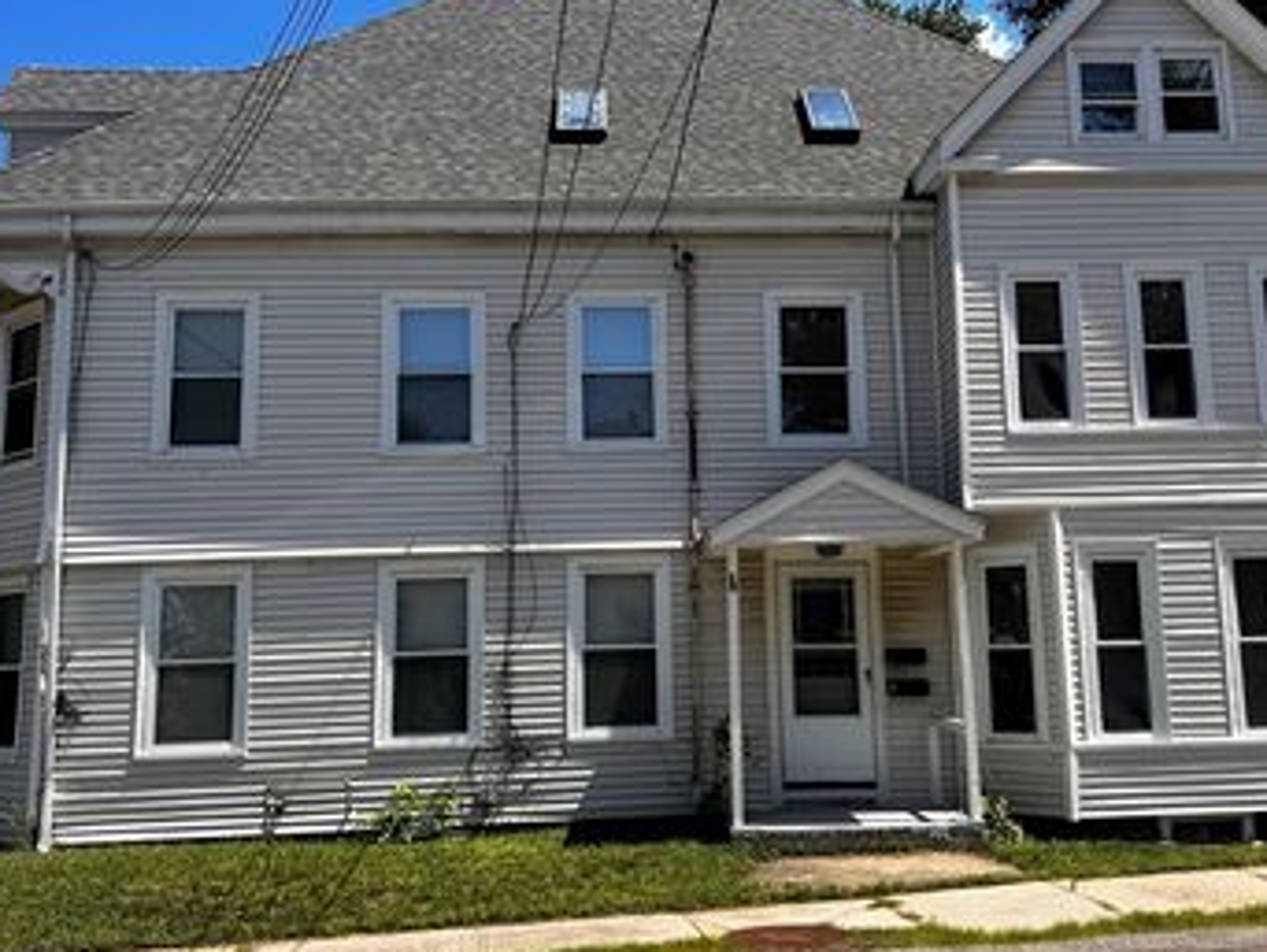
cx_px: 700
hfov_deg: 48.9
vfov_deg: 37.7
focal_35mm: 38
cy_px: 424
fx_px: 1392
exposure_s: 1/3460
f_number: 1.5
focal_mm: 5.7
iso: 50
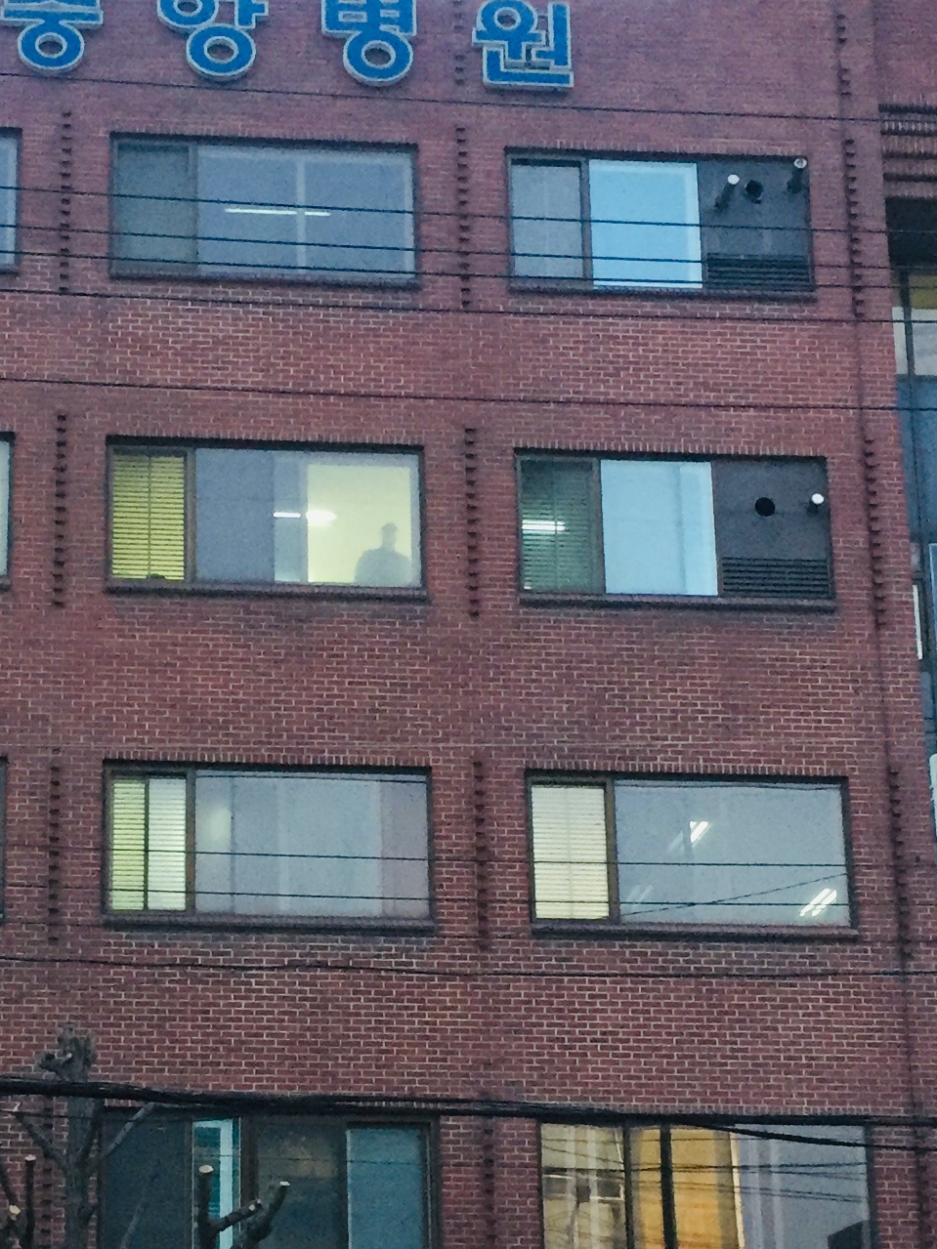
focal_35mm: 74
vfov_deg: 26.2
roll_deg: +0.4
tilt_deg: +15.3
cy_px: 831
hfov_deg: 19.7
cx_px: 221
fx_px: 2671
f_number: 2.2
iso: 200
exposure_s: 1/30
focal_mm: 4.15
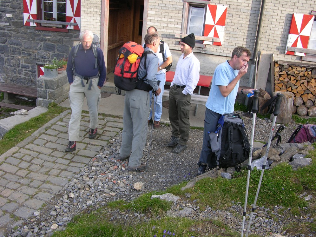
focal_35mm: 36
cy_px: 120
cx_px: 157
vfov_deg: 39.7
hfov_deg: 51.4
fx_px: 329
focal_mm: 8.9
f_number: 3.5
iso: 50
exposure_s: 1/70.3
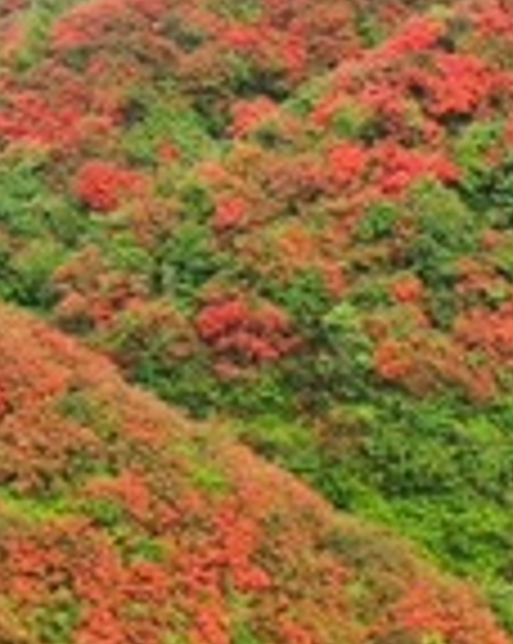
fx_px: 2796
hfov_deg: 9.6
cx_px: 1134
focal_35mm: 147
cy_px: 430
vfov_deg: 13.1
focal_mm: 10.26
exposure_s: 1/240
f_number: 5
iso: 100
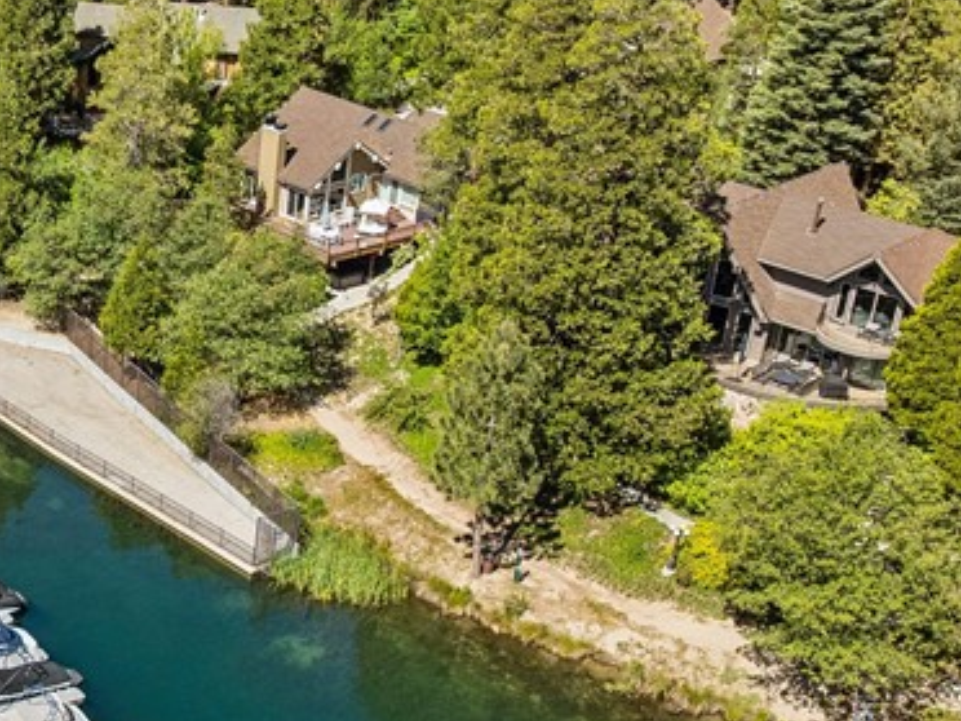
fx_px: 1832
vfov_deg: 22.0
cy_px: 576
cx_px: -67
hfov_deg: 27.2
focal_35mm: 66
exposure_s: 1/60
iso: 110
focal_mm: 12.3
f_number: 2.8
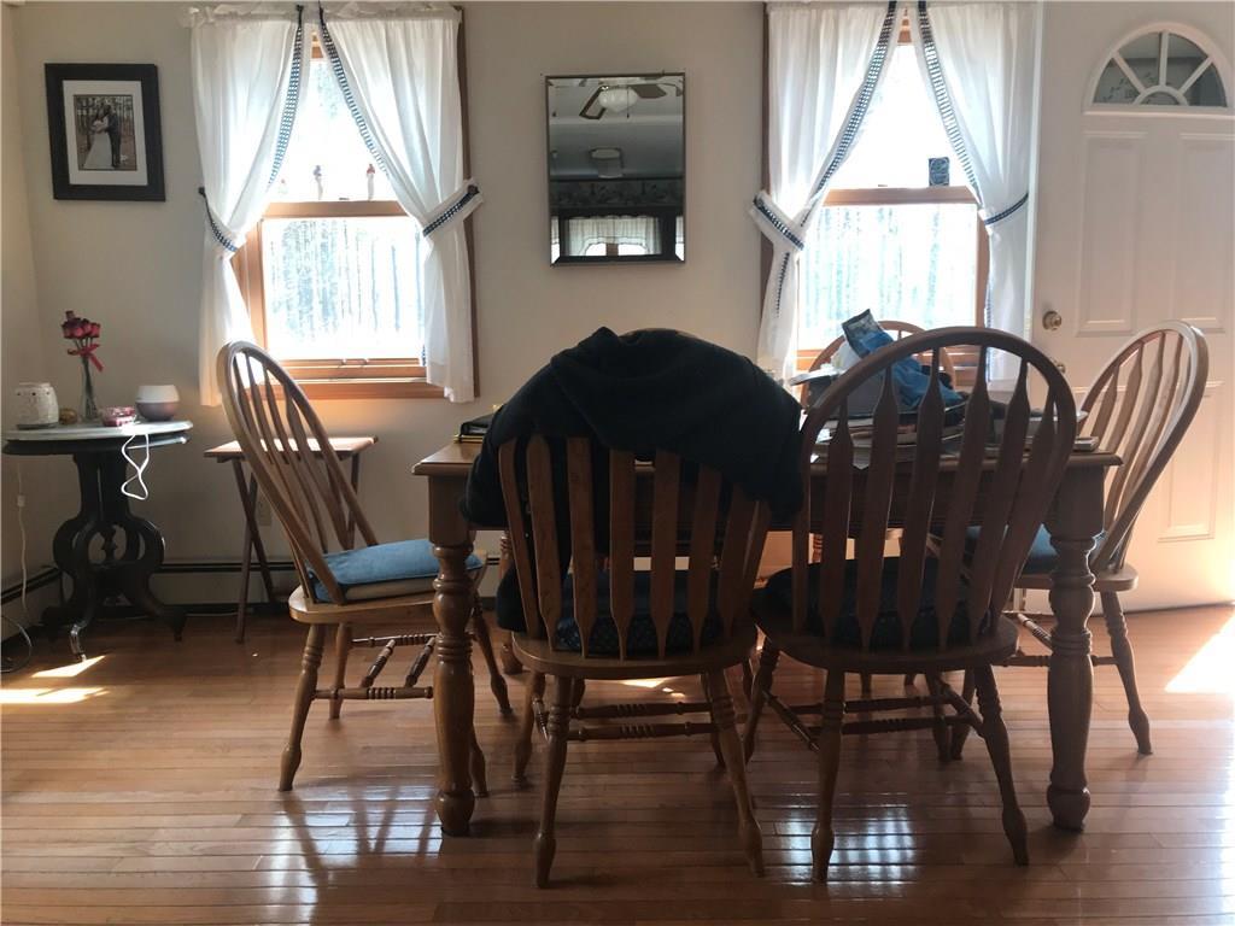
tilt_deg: -5.8
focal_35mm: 28
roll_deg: +0.3
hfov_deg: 63.4
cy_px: 463
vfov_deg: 49.7
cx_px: 618
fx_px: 999
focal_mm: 3.99
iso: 40
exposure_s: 1/120
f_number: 1.8
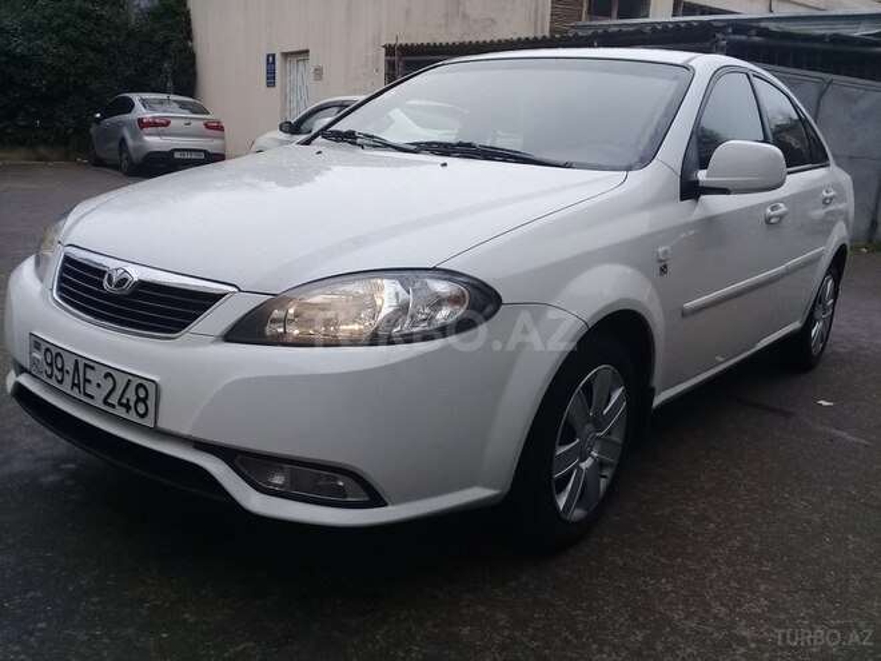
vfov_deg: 45.4
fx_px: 789
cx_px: 440
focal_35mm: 31
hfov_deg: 58.4
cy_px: 330
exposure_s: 1/248
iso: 50
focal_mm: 3.3
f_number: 2.2
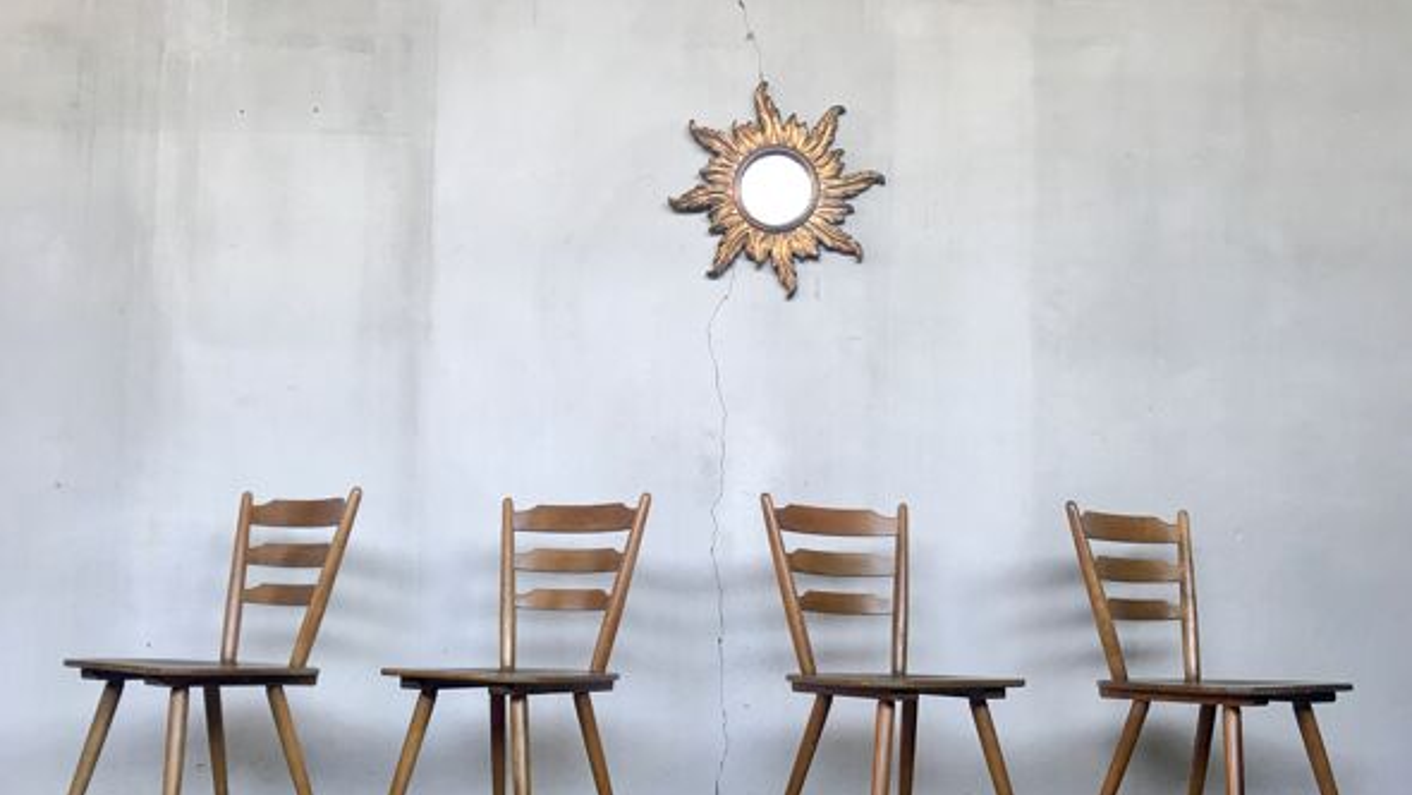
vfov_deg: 37.4
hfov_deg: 62.6
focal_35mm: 31
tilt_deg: +3.6
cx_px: 699
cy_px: 534
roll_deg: -0.7
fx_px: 1161
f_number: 1.8
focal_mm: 3.99
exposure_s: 1/33
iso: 25
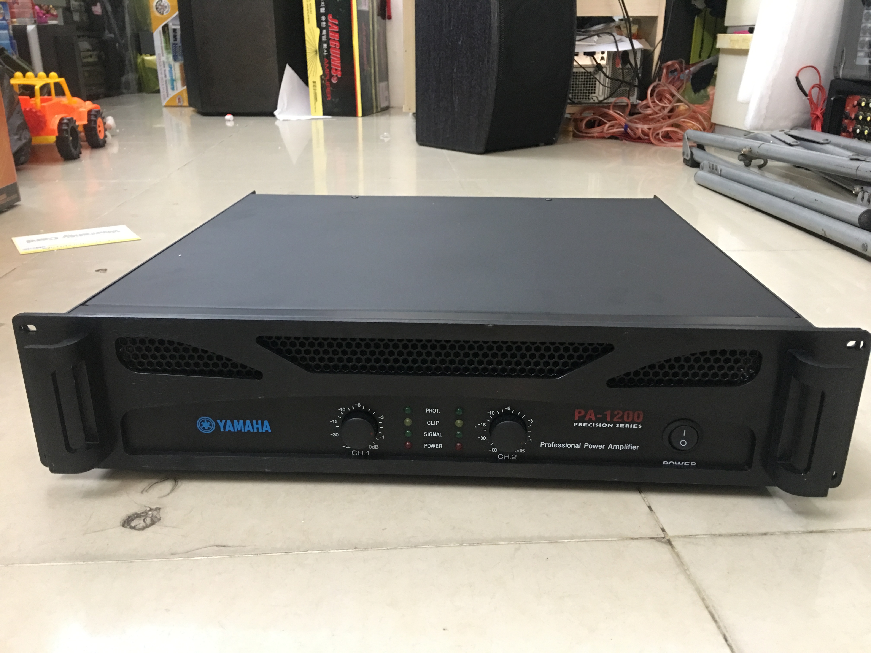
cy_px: 326
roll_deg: -0.7
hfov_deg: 61.7
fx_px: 730
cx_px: 436
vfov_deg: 48.2
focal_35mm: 29
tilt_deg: -20.4
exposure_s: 1/8
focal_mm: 4.15
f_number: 2.2
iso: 125
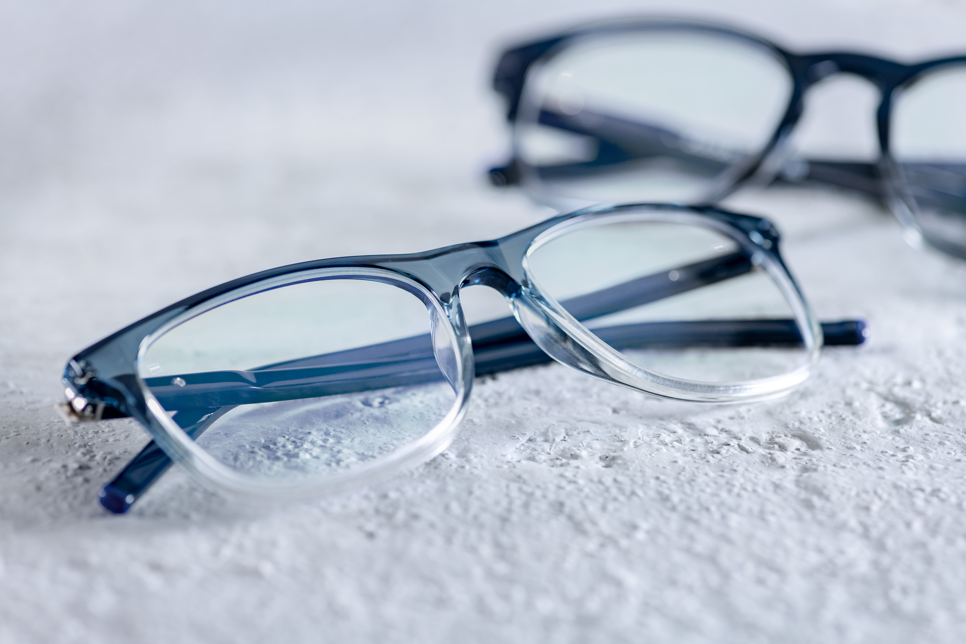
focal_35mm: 105
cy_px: 322
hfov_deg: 19.5
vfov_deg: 13.0
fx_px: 2817
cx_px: 483
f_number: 5.6
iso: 320
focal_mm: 105
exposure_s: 1/125
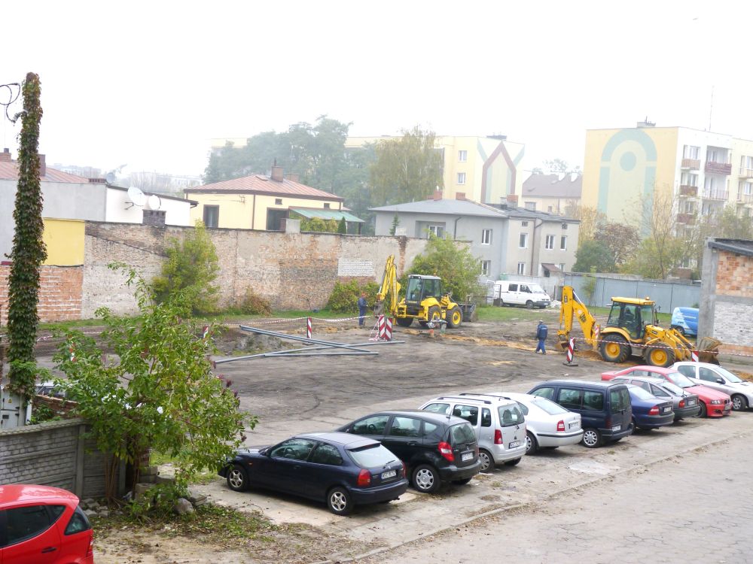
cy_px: 282
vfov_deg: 26.6
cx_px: 376
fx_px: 1196
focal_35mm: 55
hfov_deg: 34.9
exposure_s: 1/125
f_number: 3.6
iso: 80
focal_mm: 9.8
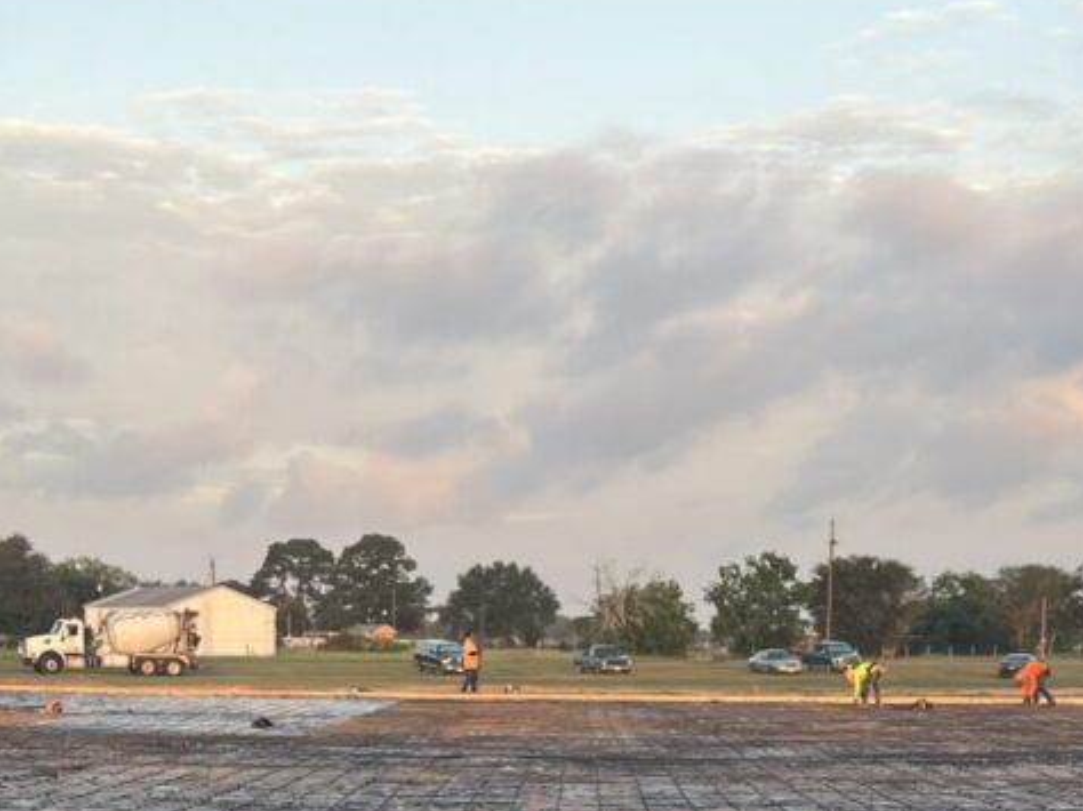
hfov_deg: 24.7
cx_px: 473
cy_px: 1055
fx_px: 2470
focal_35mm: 79
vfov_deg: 17.5
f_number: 1.5
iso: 50
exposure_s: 1/395
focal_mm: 5.7
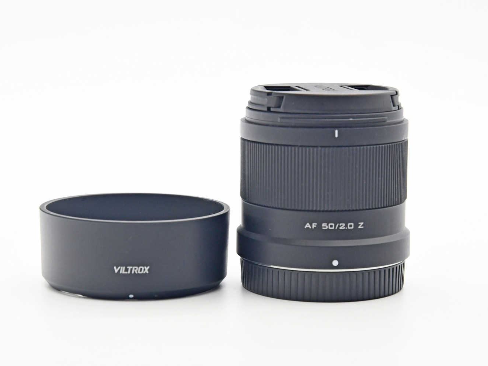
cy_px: 182
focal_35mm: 106
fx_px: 1494
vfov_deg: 14.0
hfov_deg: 18.5
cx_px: 229
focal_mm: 65
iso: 1250
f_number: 8
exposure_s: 1/125
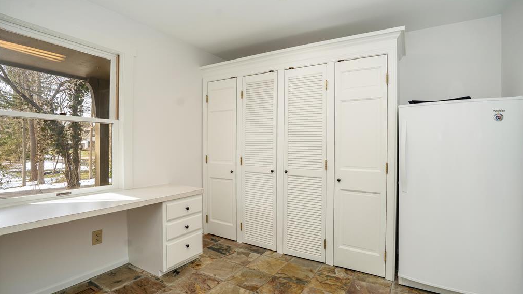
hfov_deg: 95.9
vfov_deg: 63.9
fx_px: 236
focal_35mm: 17
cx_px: 263
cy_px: 156
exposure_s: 1/60
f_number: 5.6
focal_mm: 16
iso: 200
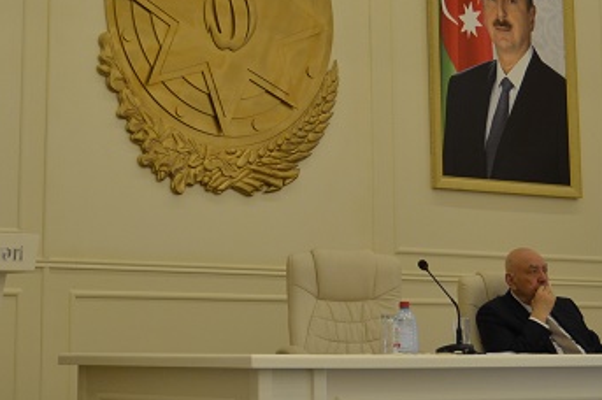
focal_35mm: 91
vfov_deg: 14.9
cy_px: 62
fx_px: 1520
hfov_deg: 22.3
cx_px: 219
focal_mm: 26
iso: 500
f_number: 4
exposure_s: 1/60
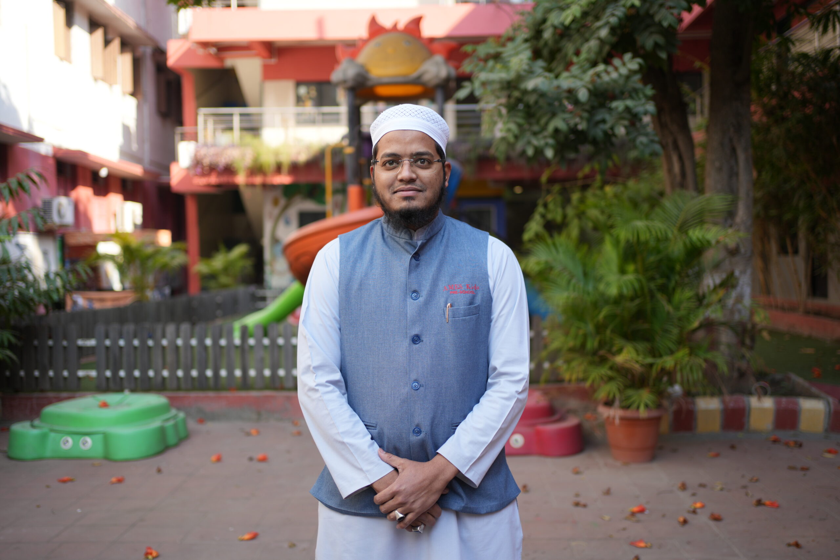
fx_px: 817
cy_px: 280
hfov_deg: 54.4
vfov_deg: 37.9
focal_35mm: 35
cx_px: 420
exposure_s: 1/800
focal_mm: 35
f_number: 1.8
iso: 100
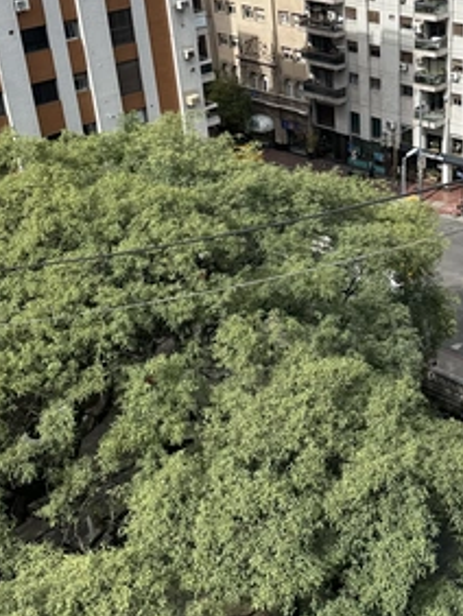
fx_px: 908
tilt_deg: -28.0
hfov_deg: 28.1
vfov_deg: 37.5
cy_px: 297
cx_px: 358
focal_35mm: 51
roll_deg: +1.5
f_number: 1.78
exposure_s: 1/4016
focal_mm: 6.86
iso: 80
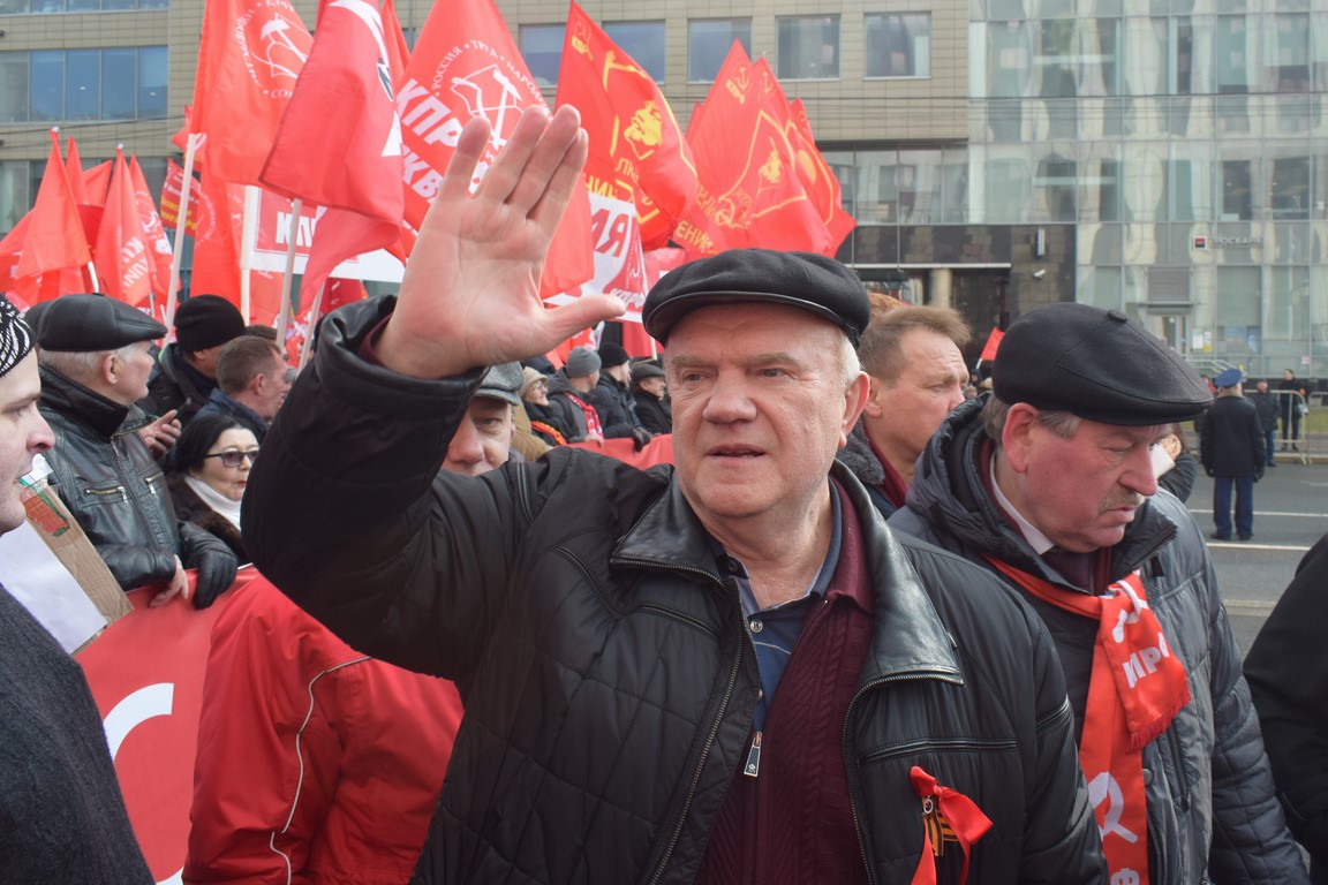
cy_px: 442
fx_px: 996
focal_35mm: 27
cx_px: 664
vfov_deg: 47.9
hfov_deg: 67.4
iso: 320
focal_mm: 18
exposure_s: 1/250
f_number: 8
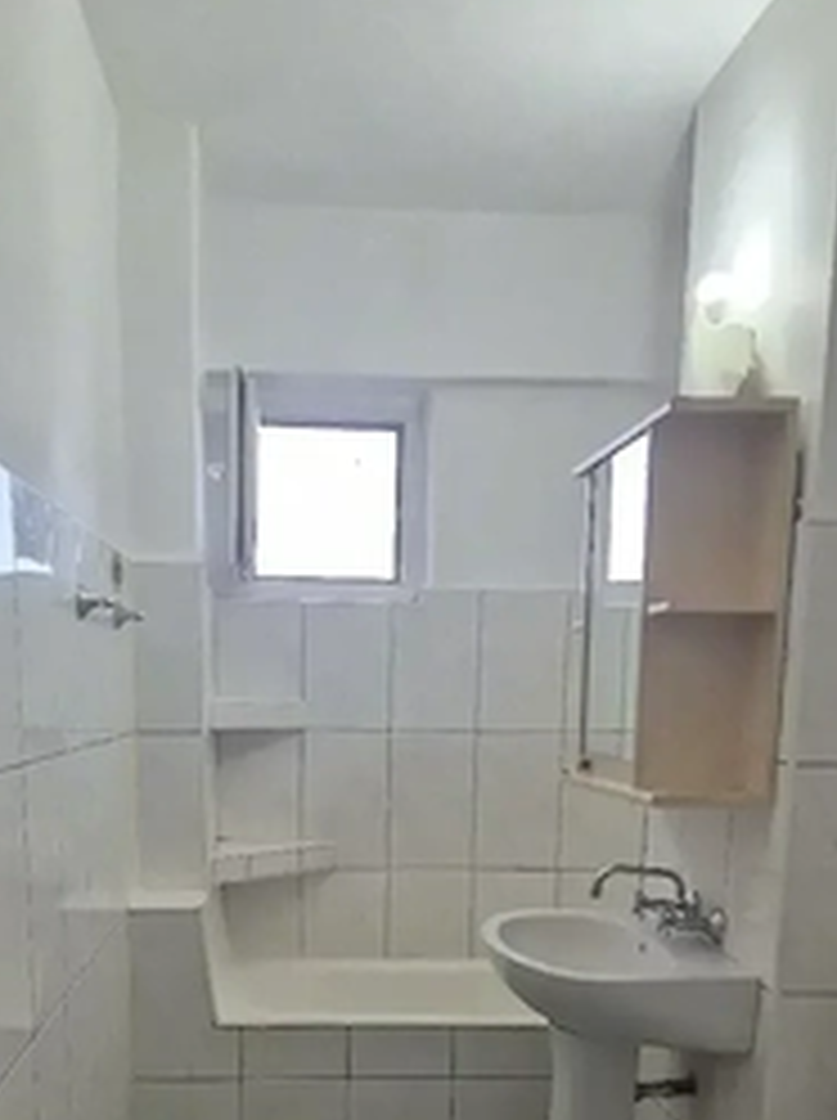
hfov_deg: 38.5
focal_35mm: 37
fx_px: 1196
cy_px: 873
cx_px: 346
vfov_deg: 47.8
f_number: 1.8
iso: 80
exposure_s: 1/100
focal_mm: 5.4
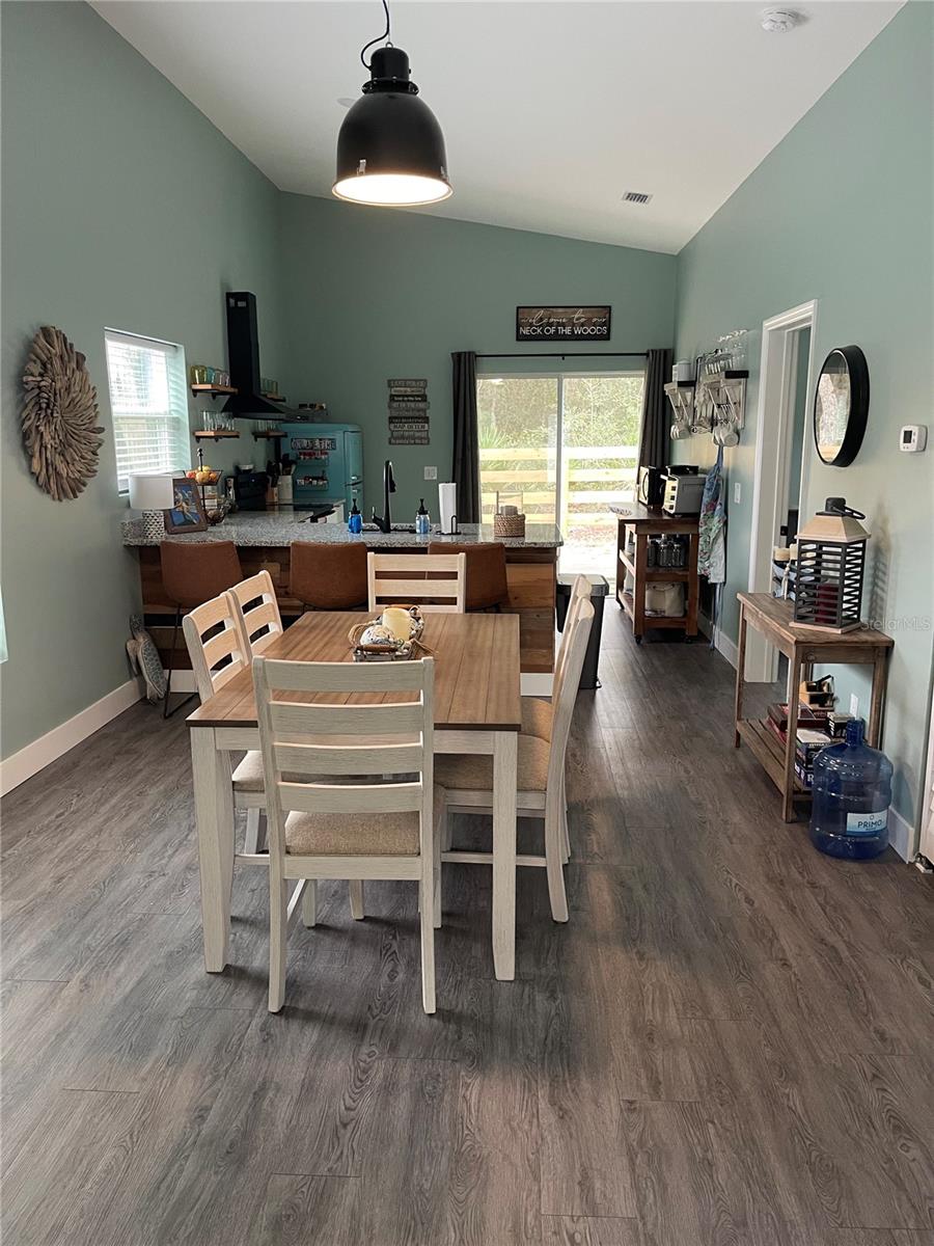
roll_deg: +0.6
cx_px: 467
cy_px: 623
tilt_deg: -11.9
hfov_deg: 54.9
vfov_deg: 69.4
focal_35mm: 25
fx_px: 899
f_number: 1.6
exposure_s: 1/60
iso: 320
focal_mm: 5.1
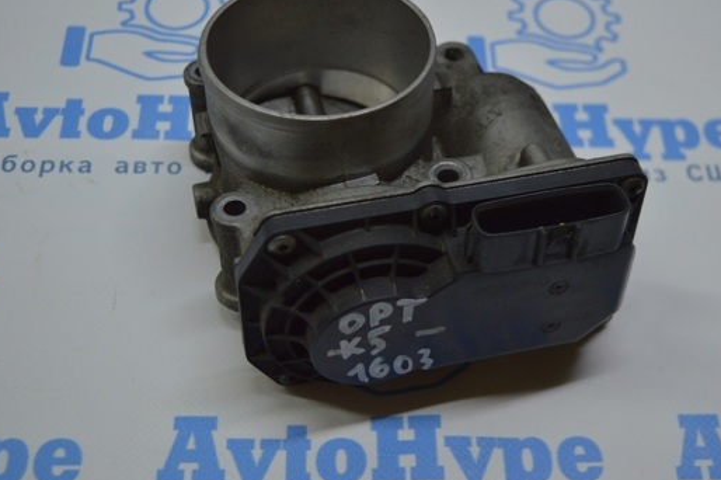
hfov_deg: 35.6
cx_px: 386
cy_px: 204
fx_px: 1121
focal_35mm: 56
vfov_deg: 24.1
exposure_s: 1/160
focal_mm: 30
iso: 400
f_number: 4.2
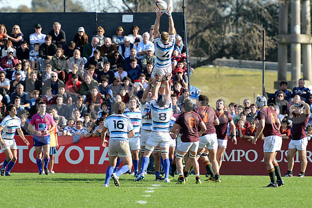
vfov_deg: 5.2
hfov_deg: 7.8
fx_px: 2280
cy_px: 103
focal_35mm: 263
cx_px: 159
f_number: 4
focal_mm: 240
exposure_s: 1/800
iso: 500
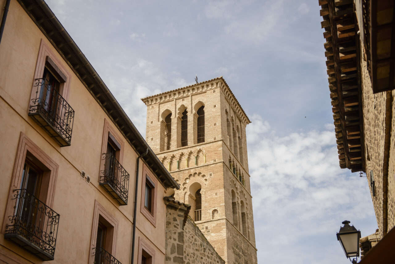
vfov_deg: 28.1
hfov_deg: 41.1
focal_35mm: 48
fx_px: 527
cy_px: 132
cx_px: 198
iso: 200
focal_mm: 48
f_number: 3.2
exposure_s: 1/3200
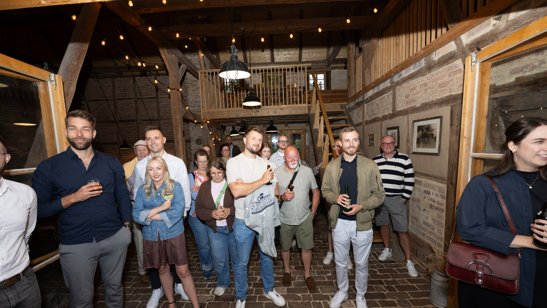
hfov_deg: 103.0
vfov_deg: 70.2
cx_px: 271
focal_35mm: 15
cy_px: 174
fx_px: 218
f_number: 5
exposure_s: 1/160
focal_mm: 14
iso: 500
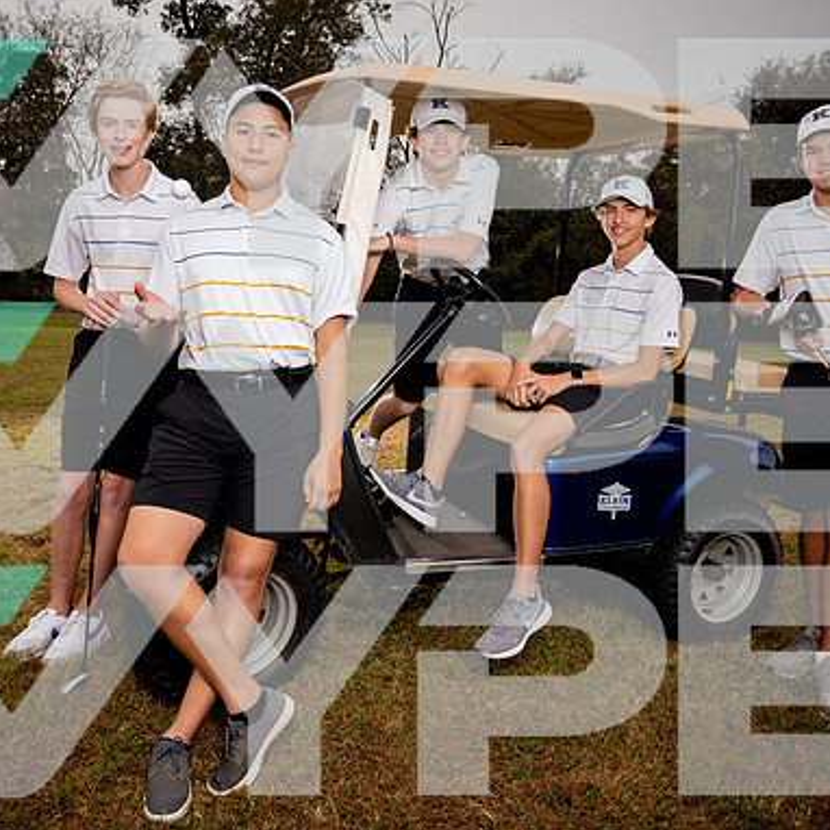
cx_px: 382
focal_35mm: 31
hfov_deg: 52.5
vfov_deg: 52.5
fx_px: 841
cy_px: 418
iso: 400
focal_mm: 24
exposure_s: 1/250
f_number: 11
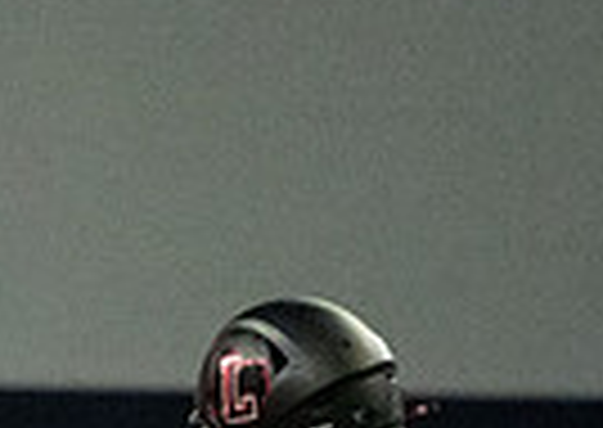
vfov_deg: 1.2
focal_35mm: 1233
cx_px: -580
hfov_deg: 1.6
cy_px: 794
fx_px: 21063
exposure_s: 1/1000
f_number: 5.6
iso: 10000
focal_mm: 200
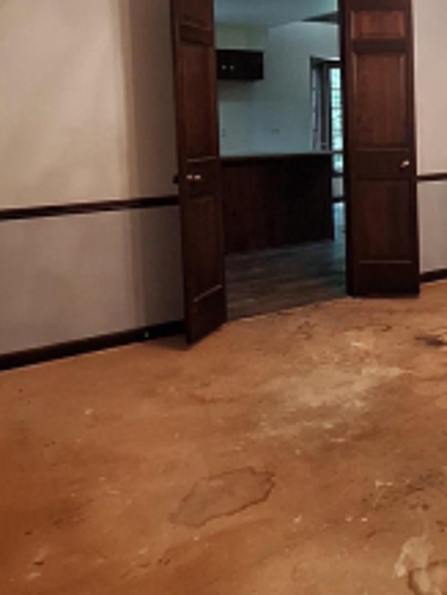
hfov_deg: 30.8
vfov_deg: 45.4
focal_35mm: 40
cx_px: 527
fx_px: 688
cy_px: 160
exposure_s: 1/24
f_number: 2.2
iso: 200
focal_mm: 1.74
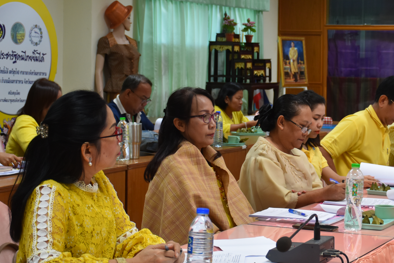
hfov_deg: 21.9
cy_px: 125
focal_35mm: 92
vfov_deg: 14.9
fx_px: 1007
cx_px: 314
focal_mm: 38
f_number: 4.2
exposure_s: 1/60
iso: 640
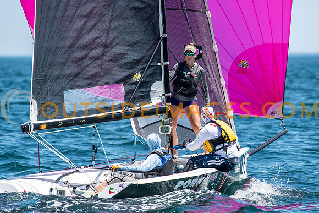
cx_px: 160
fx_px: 3988
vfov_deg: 3.1
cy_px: 106
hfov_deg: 4.6
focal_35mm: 450
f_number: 5.6
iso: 320
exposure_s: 1/2000
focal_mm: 300
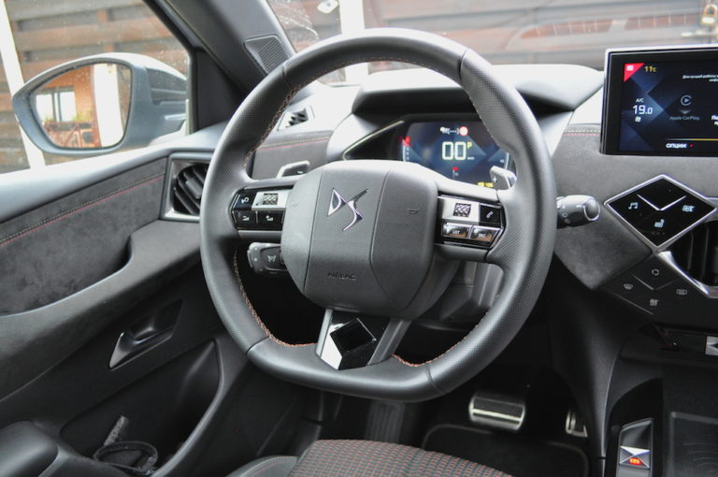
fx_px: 657
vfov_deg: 39.9
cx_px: 359
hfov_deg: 57.3
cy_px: 238
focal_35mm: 33
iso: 900
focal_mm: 22
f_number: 4
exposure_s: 1/30
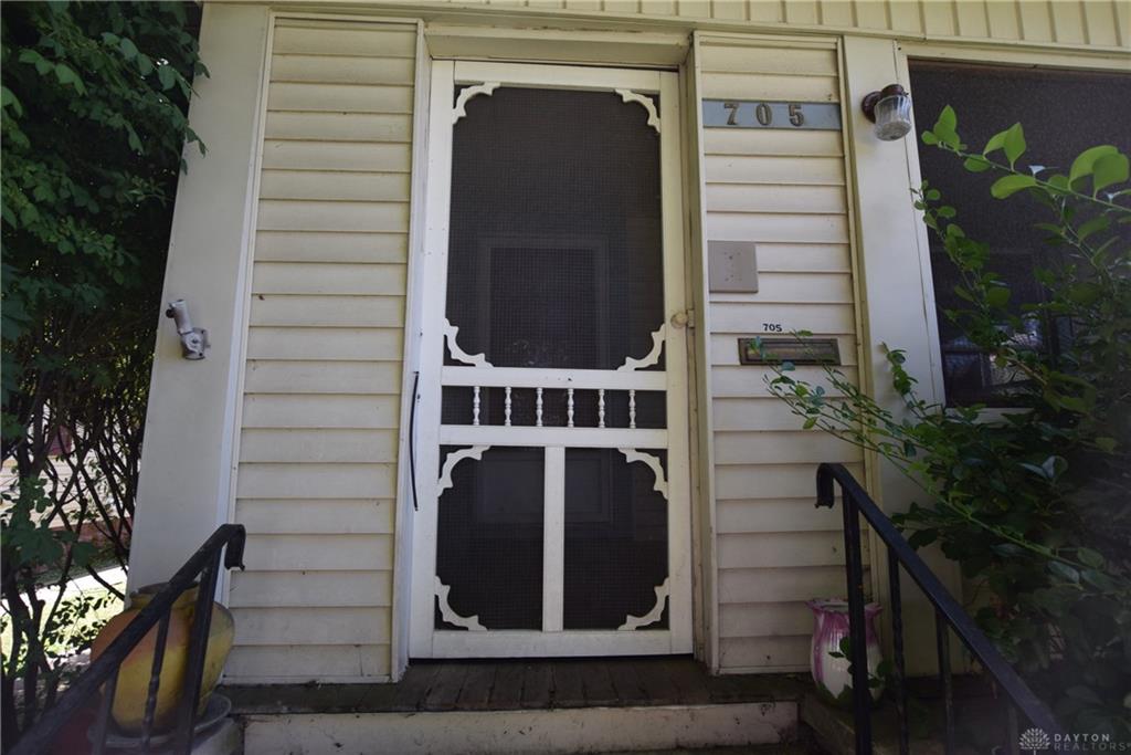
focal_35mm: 18
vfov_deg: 67.4
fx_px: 566
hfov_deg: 90.0
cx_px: 566
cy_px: 378
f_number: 6.3
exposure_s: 1/160
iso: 400
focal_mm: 12
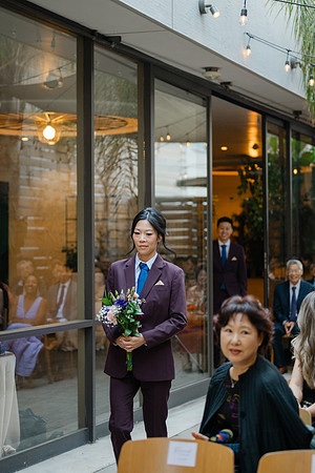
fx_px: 984
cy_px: 236
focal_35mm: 75
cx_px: 158
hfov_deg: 18.2
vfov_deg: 27.0
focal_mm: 50
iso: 250
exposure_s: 1/160
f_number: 1.8
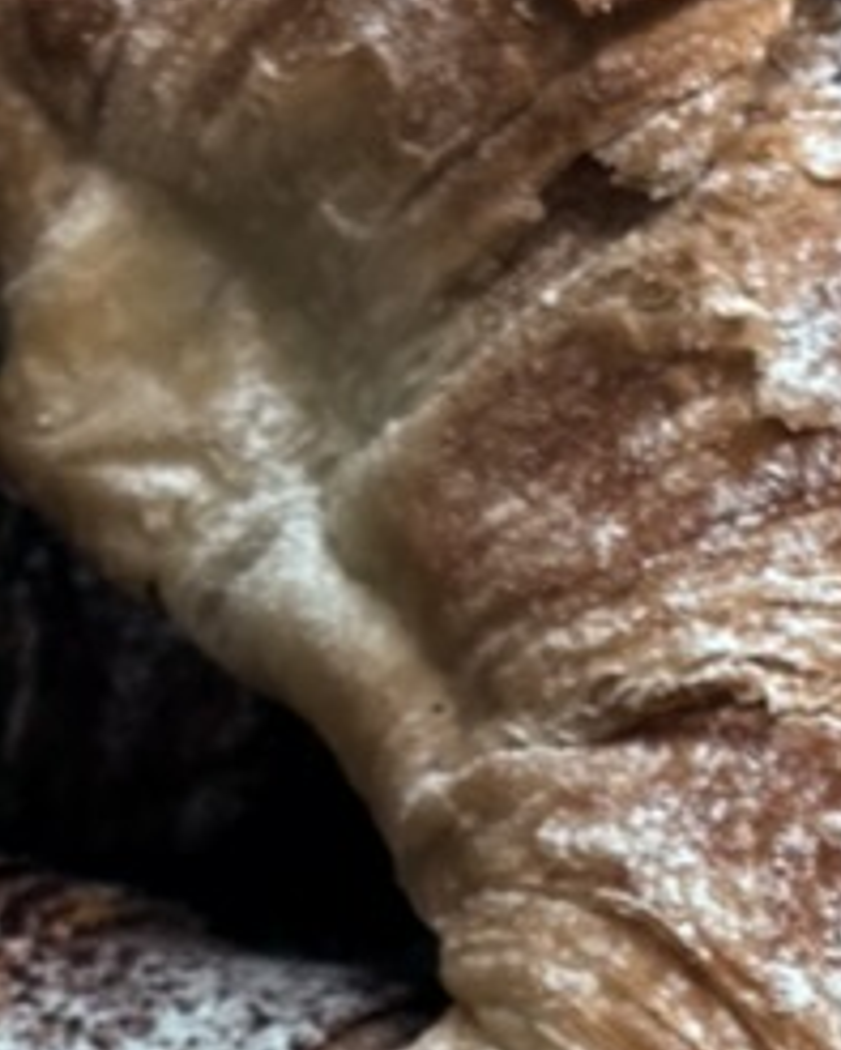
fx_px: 6561
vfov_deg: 8.9
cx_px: 542
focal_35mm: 211
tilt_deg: -72.0
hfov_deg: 7.3
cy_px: 1741
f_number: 1.6
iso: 80
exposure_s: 1/100
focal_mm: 5.96
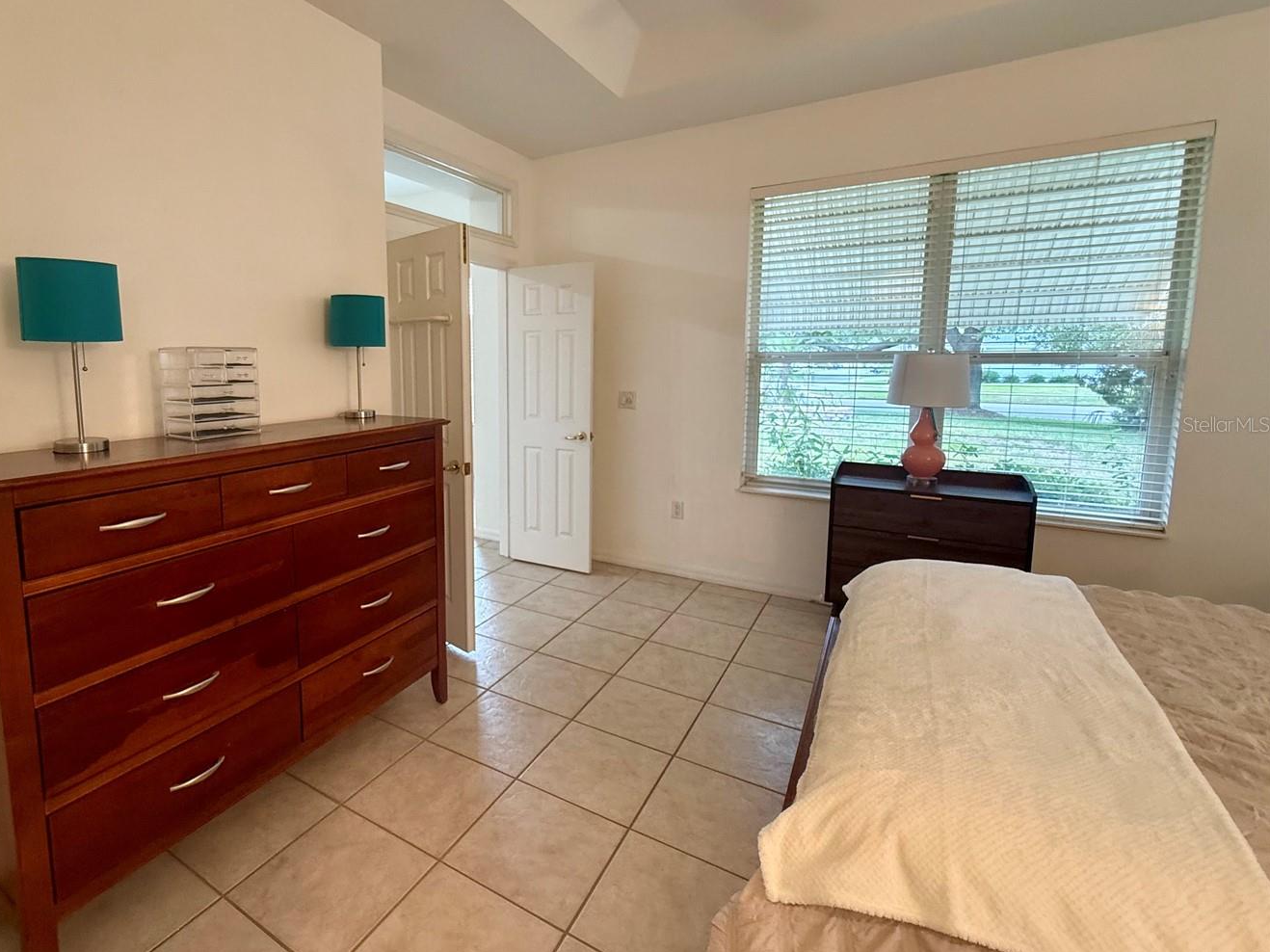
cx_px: 503
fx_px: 624
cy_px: 424
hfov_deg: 89.8
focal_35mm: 17
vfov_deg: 74.5
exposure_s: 1/120
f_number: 2.2
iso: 160
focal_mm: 2.22
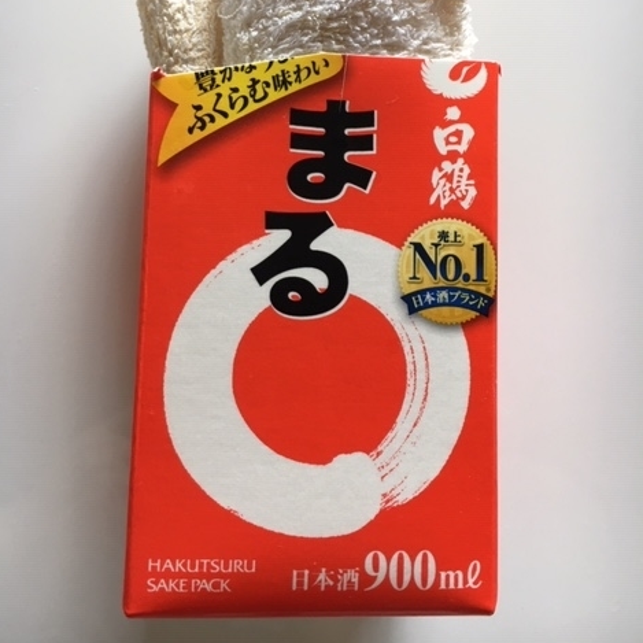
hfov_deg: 47.2
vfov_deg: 46.5
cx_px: 315
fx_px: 736
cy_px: 217
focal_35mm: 35
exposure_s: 1/30
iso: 80
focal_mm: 4.15
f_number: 2.2
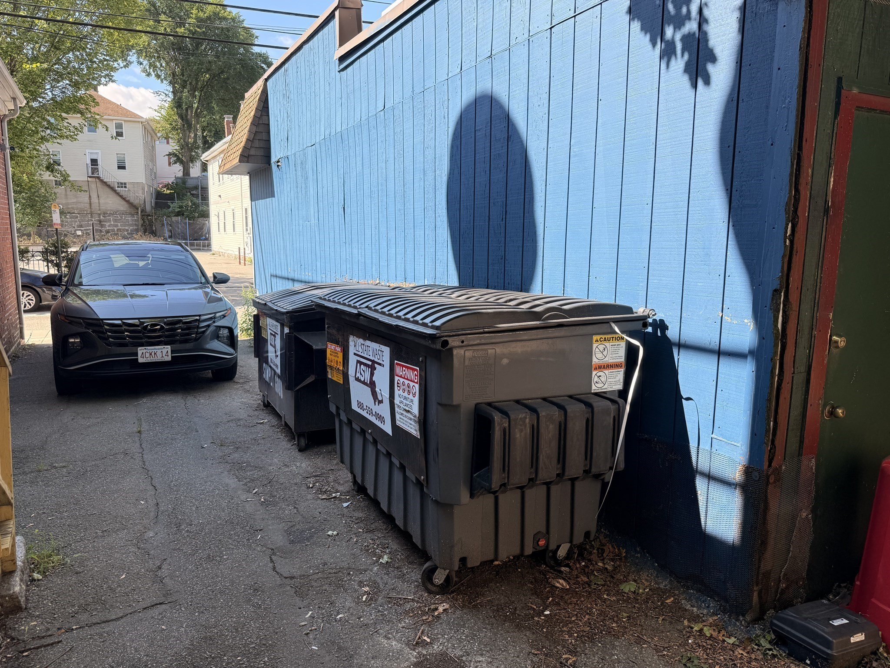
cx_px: 445
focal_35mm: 24
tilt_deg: -8.4
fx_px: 617
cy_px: 334
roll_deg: -1.5
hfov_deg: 71.6
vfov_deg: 56.8
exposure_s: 1/909
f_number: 1.78
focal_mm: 6.76
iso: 80
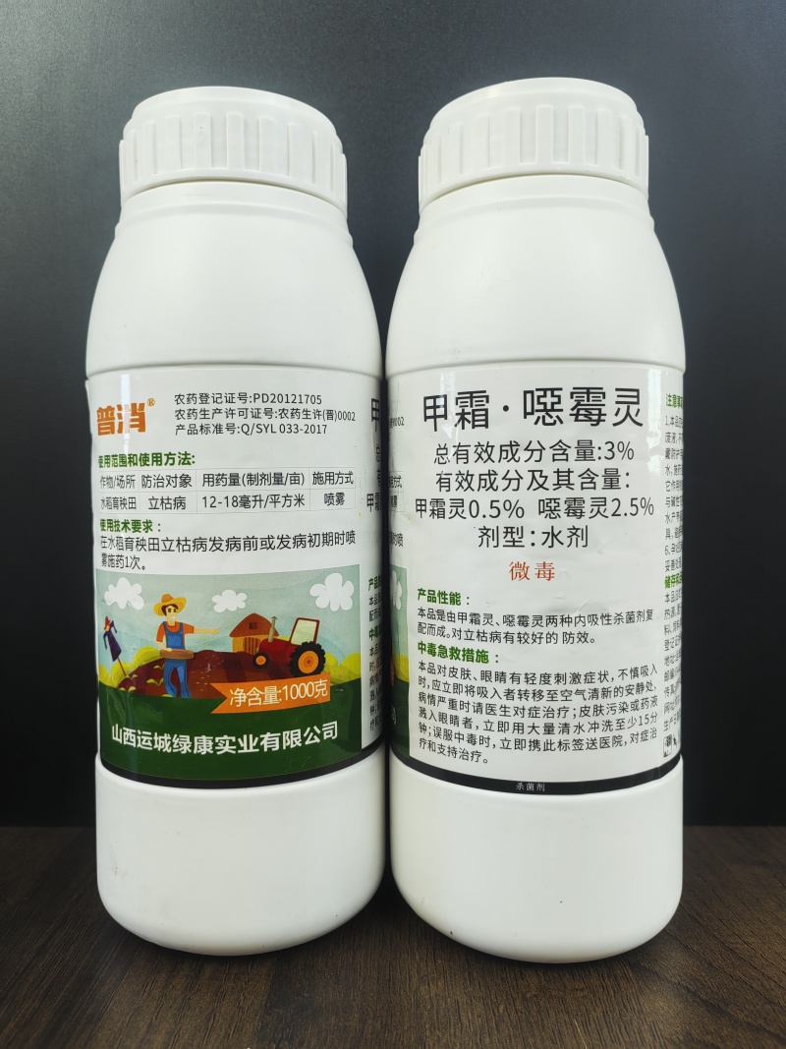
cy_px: 524
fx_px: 818
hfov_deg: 51.3
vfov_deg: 65.3
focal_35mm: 27
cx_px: 393
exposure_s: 1/190
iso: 50
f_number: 1.9
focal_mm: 5.52
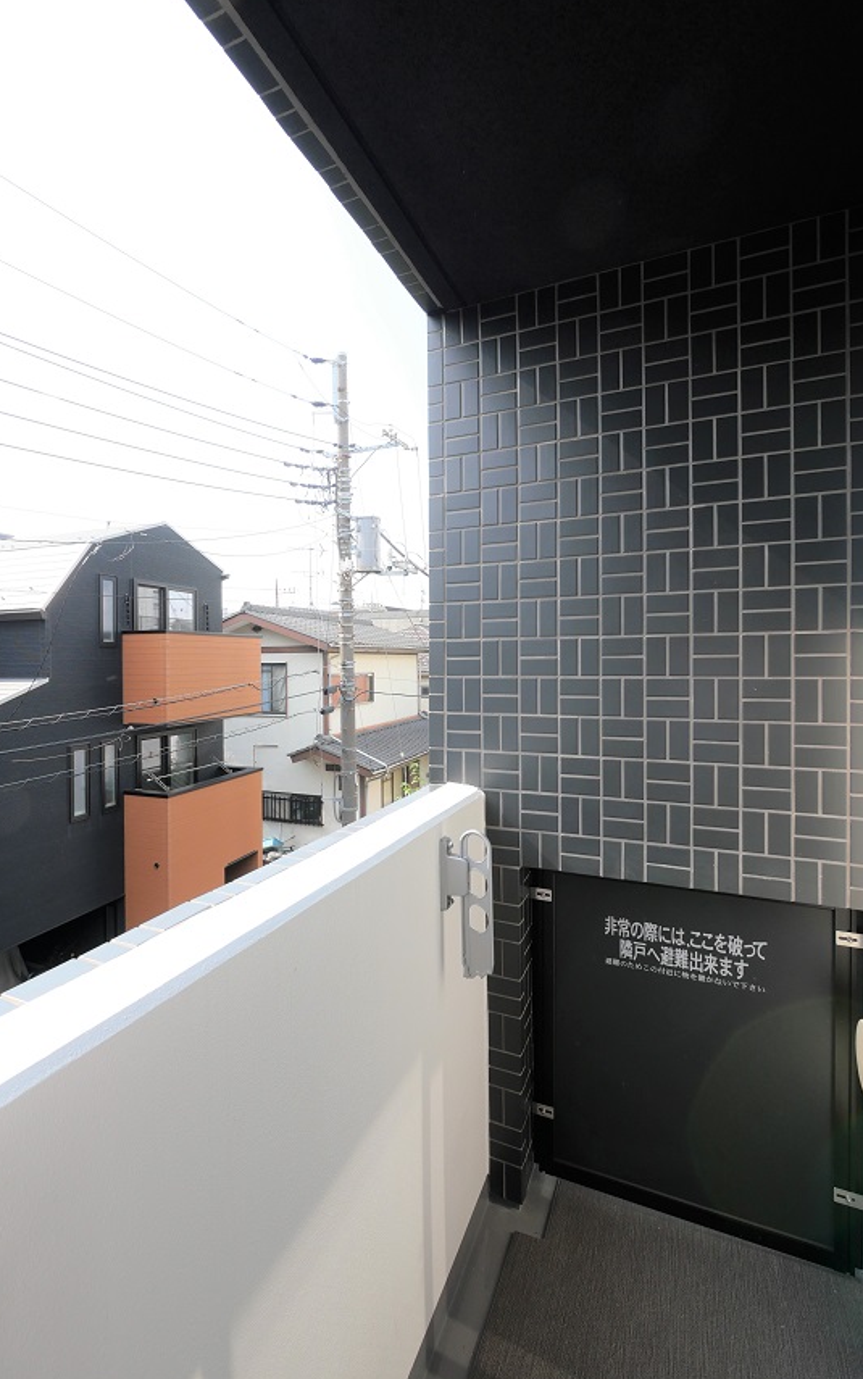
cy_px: 665
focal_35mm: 17
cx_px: 349
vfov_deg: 94.3
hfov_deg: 67.4
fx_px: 639
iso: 200
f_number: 5.6
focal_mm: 7
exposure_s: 1/250
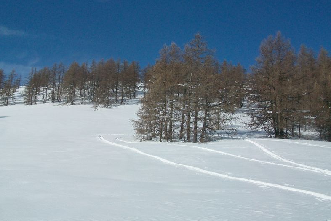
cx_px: 168
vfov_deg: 36.9
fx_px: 331
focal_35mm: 36
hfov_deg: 53.1
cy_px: 113
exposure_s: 1/1000
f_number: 5.5
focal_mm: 5.7
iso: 80
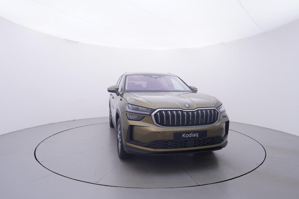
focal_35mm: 22
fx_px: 187
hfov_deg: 77.3
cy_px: 100
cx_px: 150
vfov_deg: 56.2
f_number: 5
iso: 200
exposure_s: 1/80
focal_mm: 15
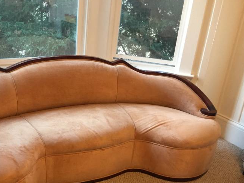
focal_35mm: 43
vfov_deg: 33.1
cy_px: 131
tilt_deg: -26.3
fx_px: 303
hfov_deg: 42.8
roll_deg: -3.7
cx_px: 70
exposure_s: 1/24
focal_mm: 4.15
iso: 250
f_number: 2.2
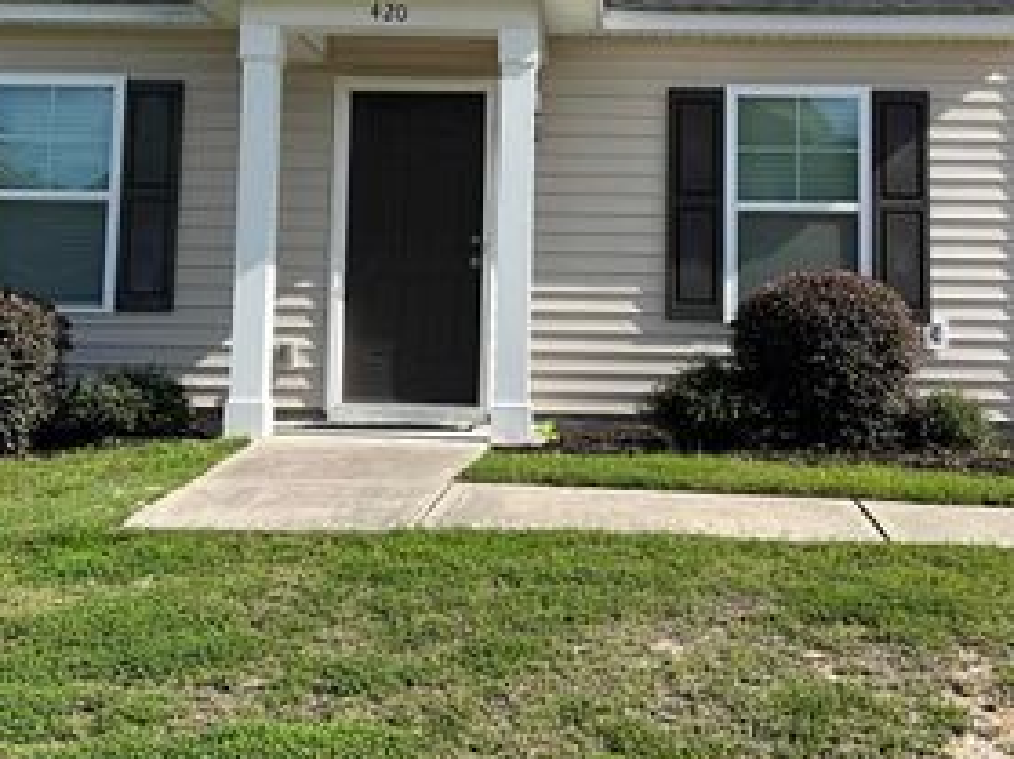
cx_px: 592
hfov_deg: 36.7
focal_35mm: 52
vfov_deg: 27.5
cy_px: 154
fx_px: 1523
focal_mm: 3
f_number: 1.8
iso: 25
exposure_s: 1/1377
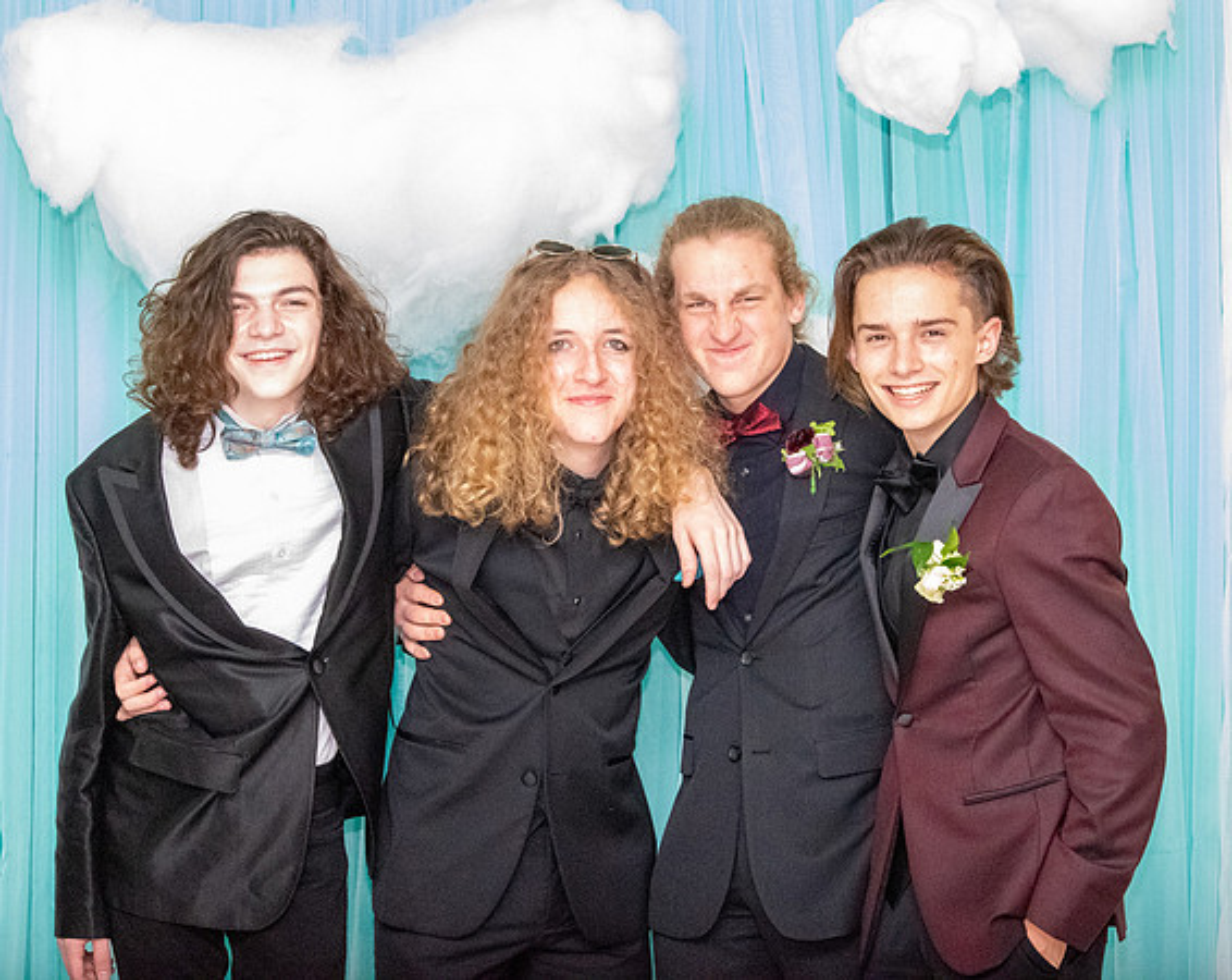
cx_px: 630
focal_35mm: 93
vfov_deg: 16.5
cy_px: 490
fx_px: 3368
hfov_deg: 20.7
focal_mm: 55
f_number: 11
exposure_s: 1/250
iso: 12800
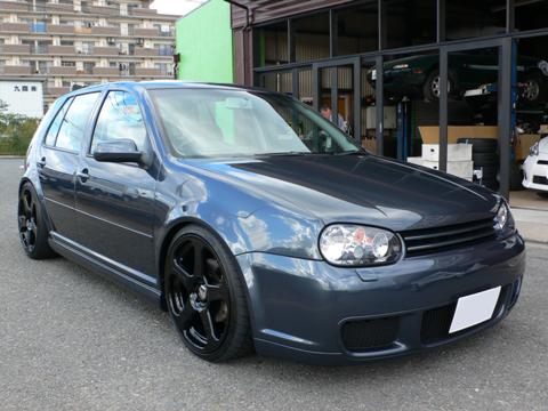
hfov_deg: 51.4
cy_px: 206
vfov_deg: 39.7
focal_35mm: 36
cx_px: 274
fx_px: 570
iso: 80
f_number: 4
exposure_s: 1/100
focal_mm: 6.7
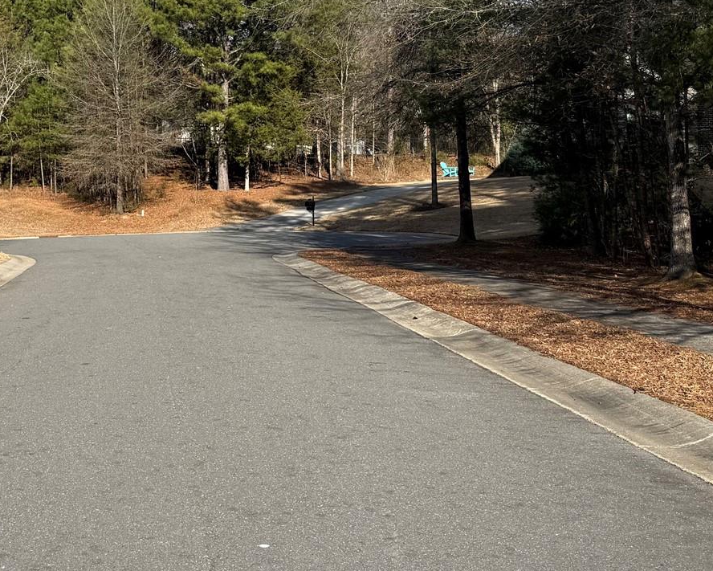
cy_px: 137
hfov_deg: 33.5
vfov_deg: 27.7
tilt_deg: +2.4
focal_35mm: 54
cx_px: 118
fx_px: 1140
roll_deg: -0.7
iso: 80
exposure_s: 1/4405
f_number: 1.78
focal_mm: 6.76
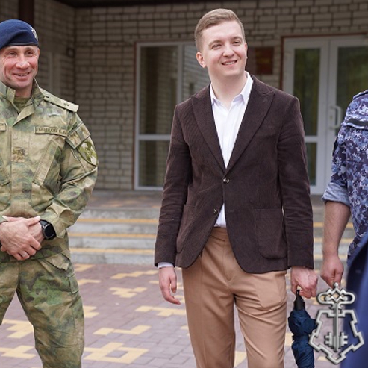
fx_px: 1010
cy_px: 184
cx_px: 103
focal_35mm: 84
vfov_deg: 20.6
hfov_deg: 20.5
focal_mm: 65
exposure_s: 1/160
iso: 160
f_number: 4
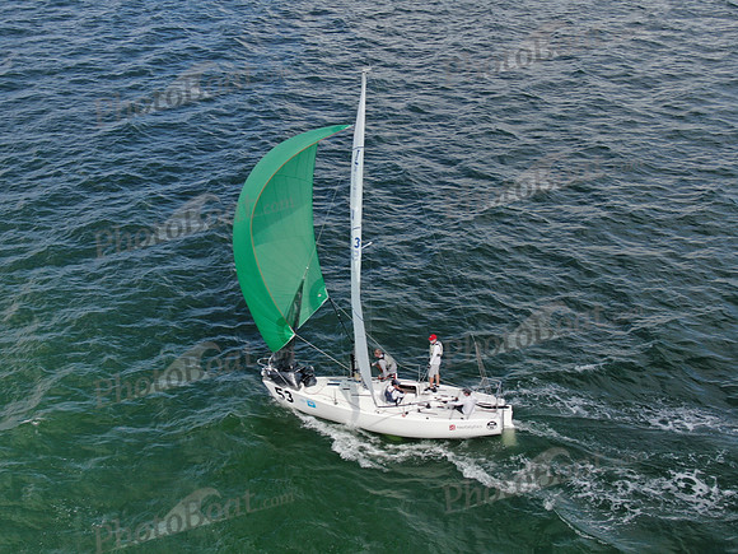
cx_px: 369
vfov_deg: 30.3
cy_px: 277
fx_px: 1023
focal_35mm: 48
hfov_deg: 39.7
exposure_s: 1/640
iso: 100
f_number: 3.8
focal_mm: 8.6
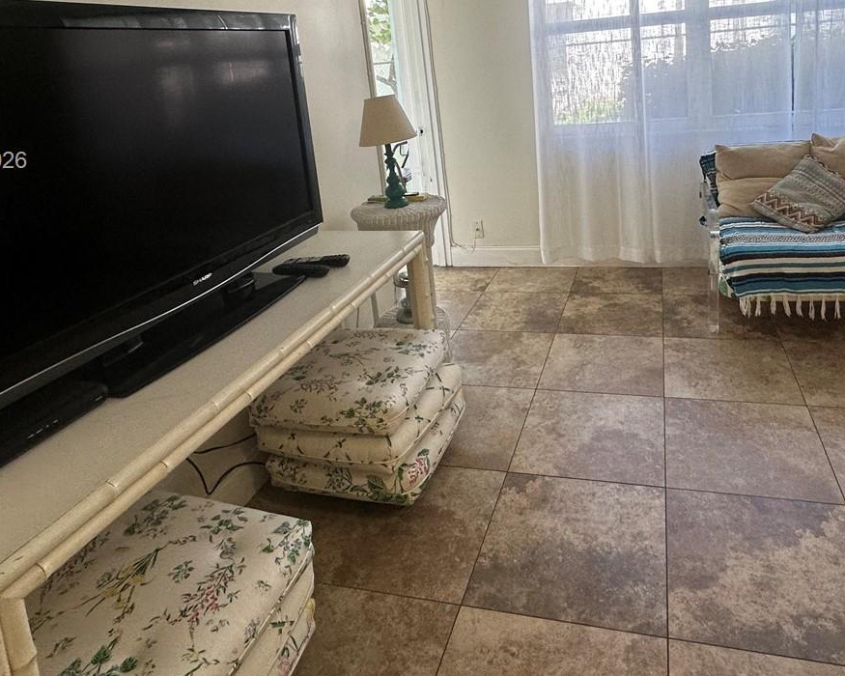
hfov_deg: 67.6
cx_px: 499
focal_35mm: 25
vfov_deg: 54.0
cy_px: 162
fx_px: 625
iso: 125
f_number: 2.2
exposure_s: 1/120
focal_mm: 2.22
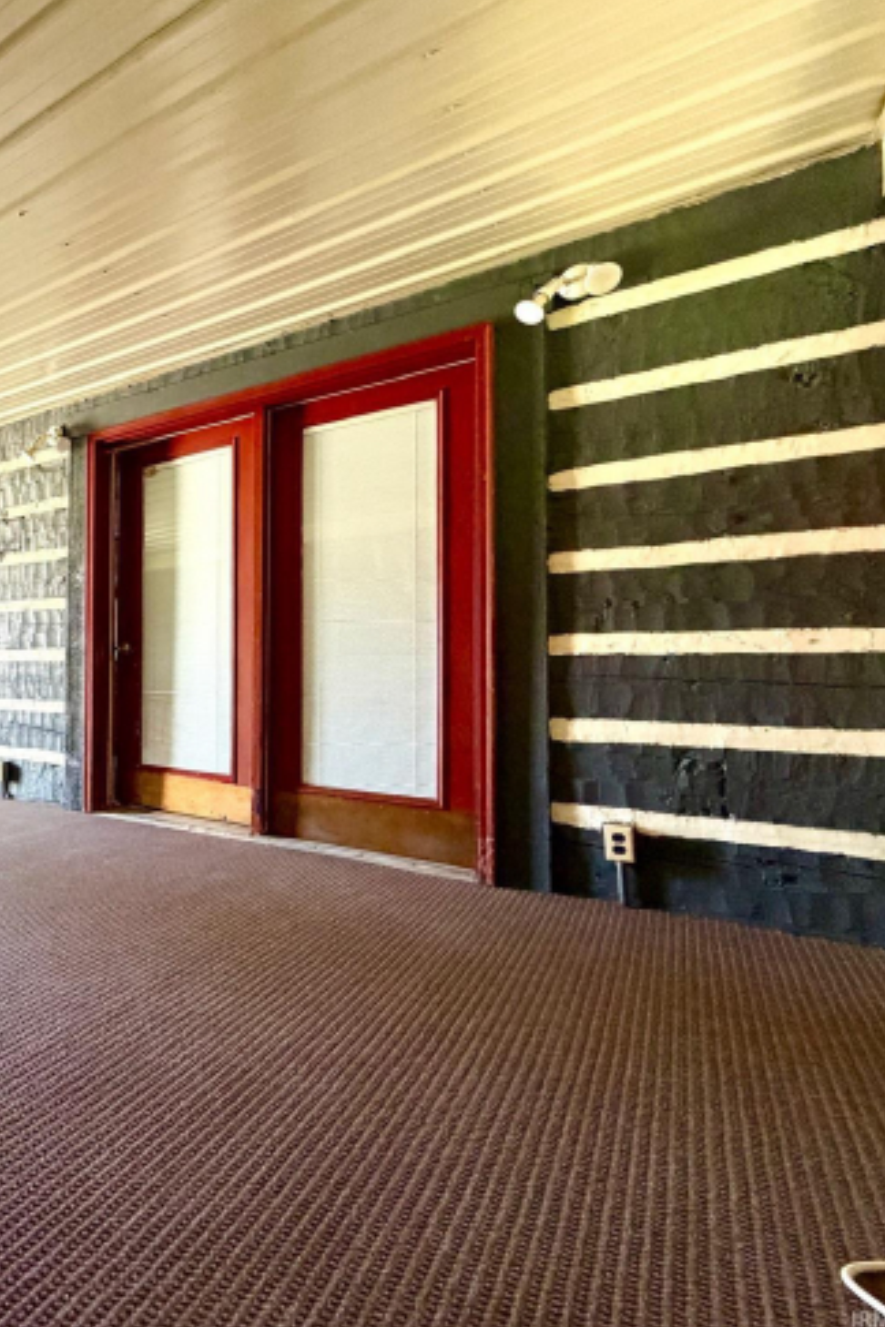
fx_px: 737
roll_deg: -0.1
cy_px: 655
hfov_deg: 50.6
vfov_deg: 84.0
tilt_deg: +1.6
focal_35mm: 20
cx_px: 10
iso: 400
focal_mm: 2.22
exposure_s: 1/60
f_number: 2.2
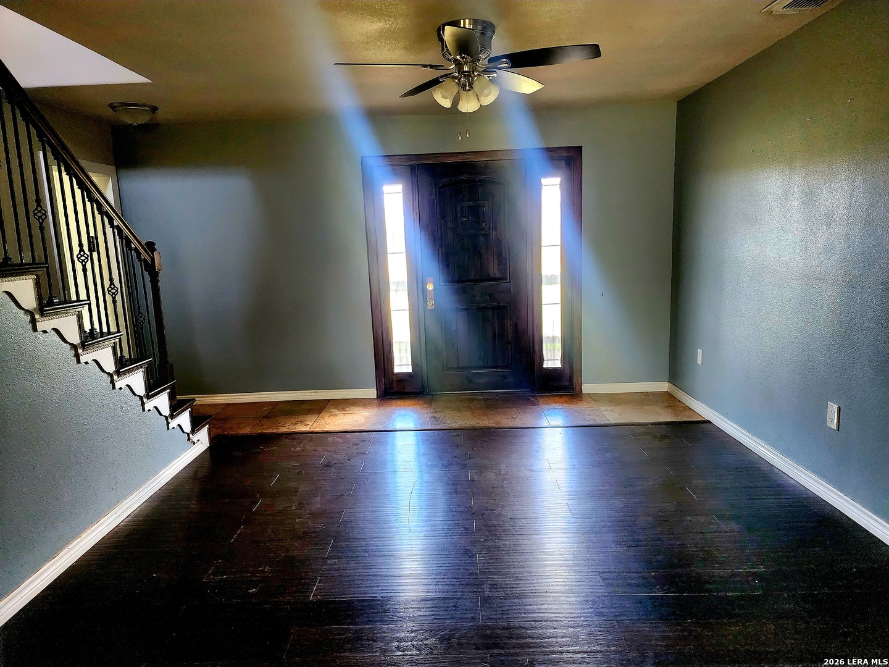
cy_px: 334
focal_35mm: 23
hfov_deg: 73.9
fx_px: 591
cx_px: 444
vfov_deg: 58.9
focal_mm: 6.4
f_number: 1.8
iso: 800
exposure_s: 1/120
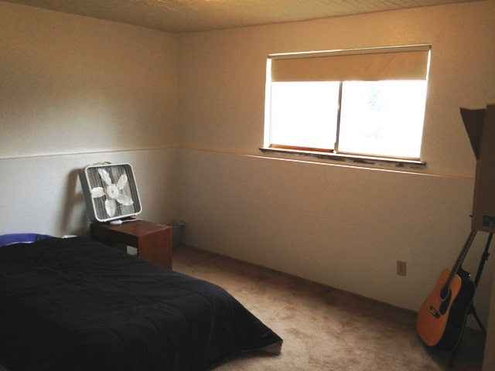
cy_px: 186
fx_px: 472
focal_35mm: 33
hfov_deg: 55.4
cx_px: 248
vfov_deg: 42.9
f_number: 2.4
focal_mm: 4.12
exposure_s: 1/20
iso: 80
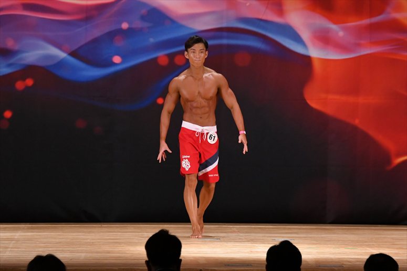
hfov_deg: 8.6
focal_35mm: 240
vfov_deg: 5.7
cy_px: 136
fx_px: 2712
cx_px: 204
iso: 3200
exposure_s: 1/400
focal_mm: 160
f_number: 5.6
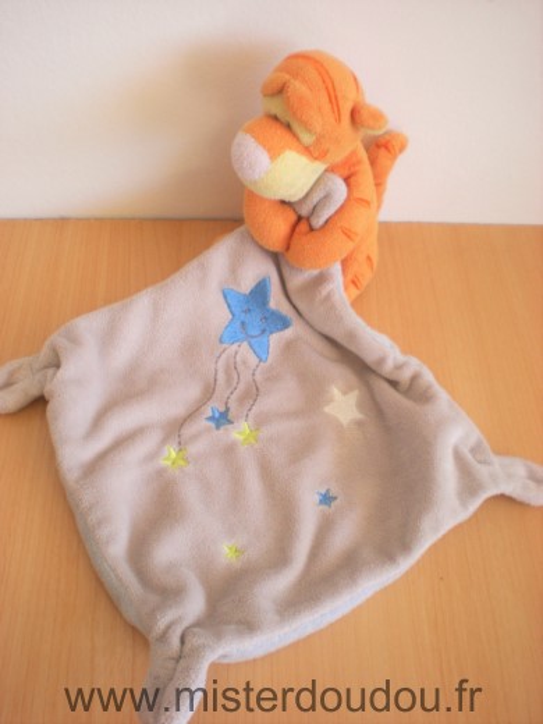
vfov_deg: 49.0
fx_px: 795
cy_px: 362
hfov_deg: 37.7
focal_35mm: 38
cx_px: 272
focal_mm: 6.3
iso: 138
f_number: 3.1
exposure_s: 1/59
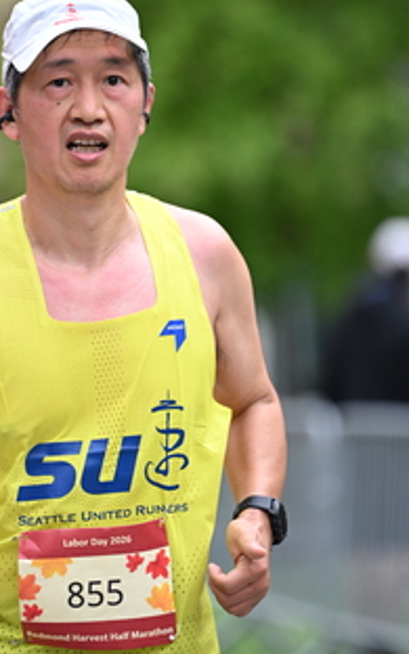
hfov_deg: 3.7
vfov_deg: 5.9
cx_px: 114
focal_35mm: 359
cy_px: 279
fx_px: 6403
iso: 640
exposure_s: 1/2000
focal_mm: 200
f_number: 2.8
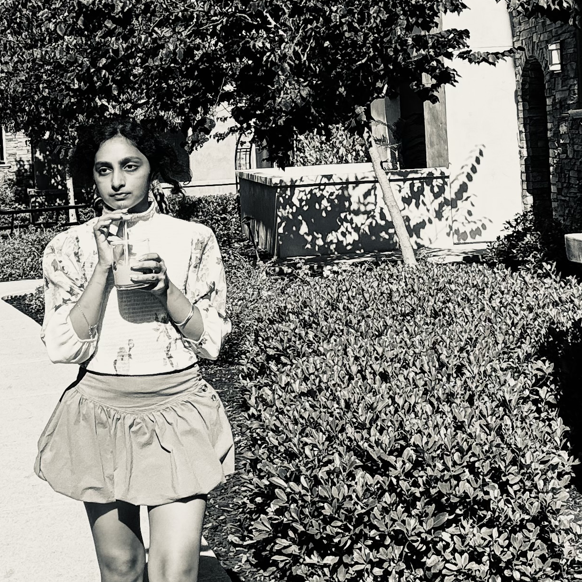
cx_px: 305
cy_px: 142
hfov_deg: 25.7
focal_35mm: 67
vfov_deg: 25.4
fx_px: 1274
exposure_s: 1/1541
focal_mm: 2.69
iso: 25
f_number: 1.9
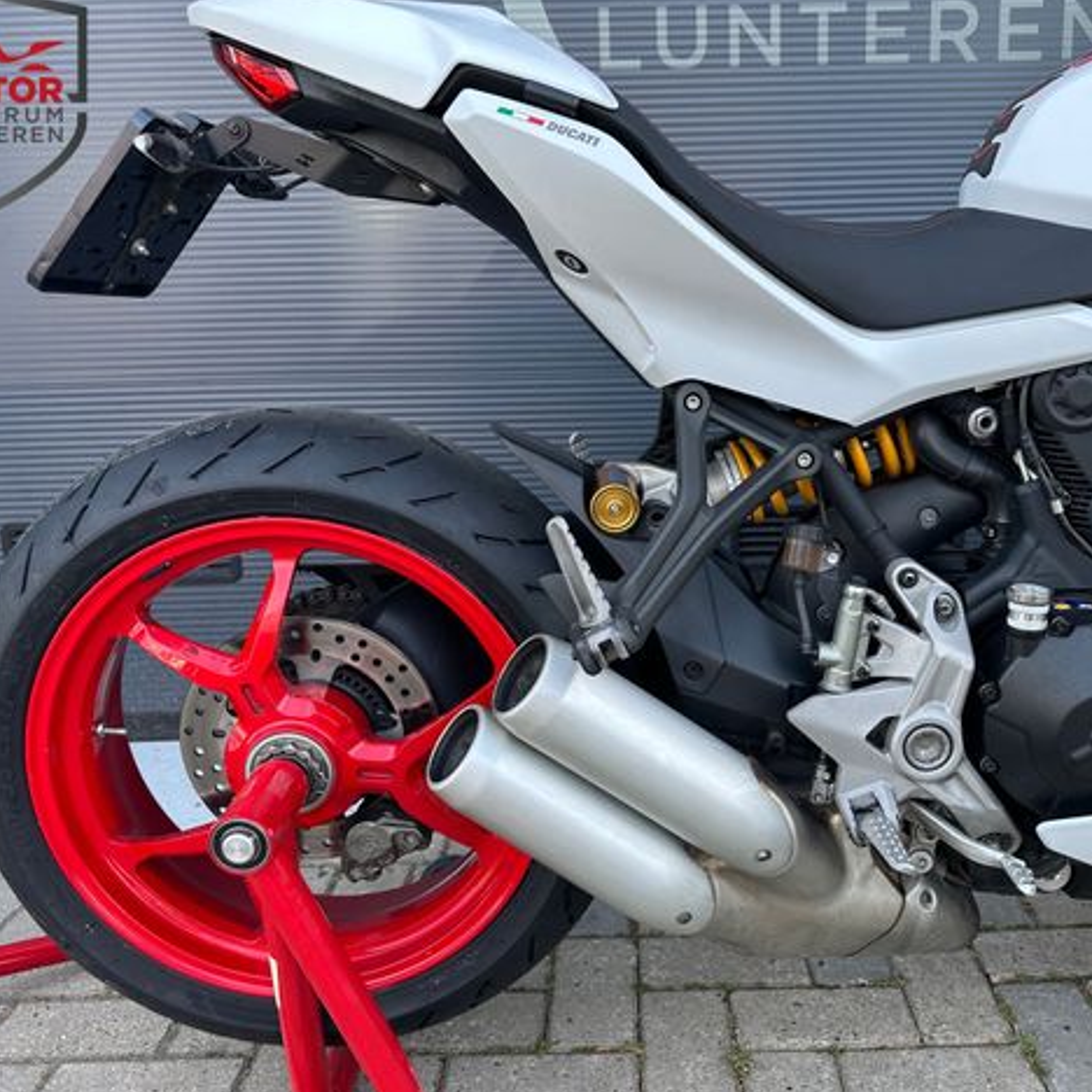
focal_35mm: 29
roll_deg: +2.0
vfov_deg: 55.6
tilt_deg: -8.2
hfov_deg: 55.3
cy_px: 548
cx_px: 646
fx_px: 1035
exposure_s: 1/361
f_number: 1.78
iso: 80
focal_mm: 6.86
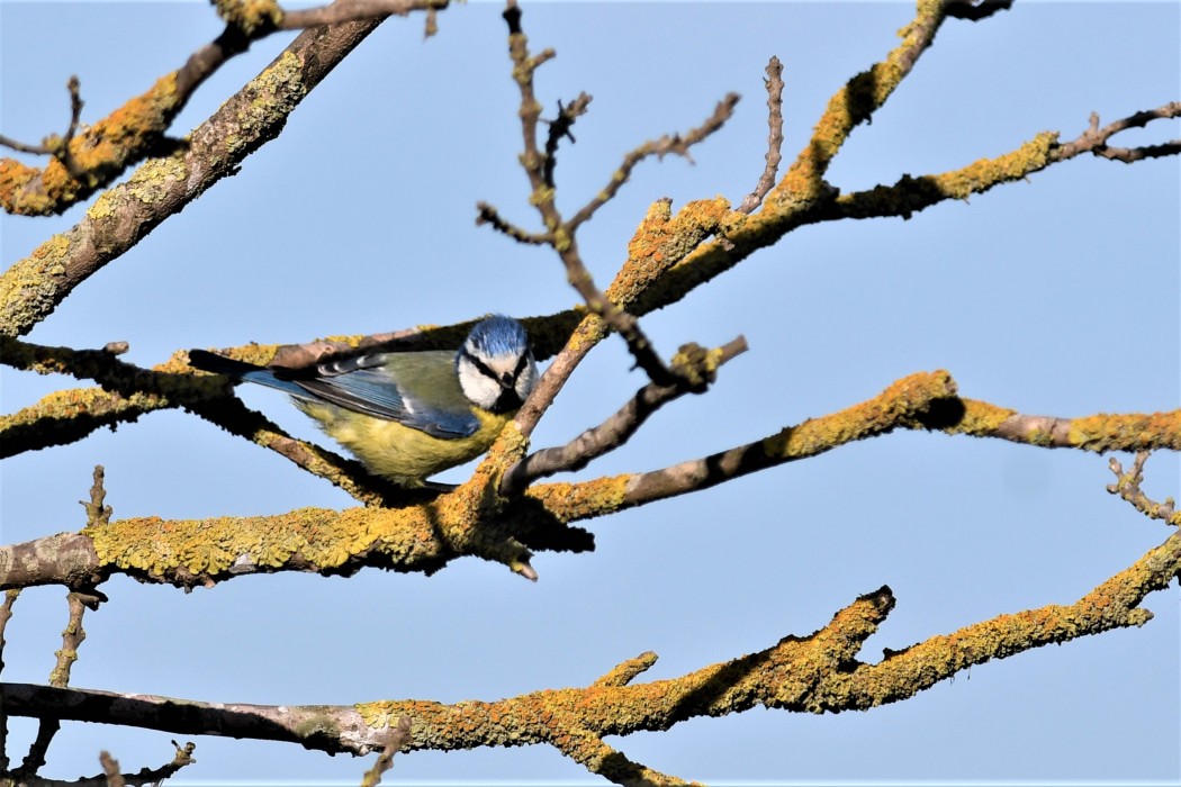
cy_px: 394
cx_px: 590
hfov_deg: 3.3
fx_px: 20666
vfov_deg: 2.2
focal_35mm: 630
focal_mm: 420
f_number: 7.1
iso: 200
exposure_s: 1/1250
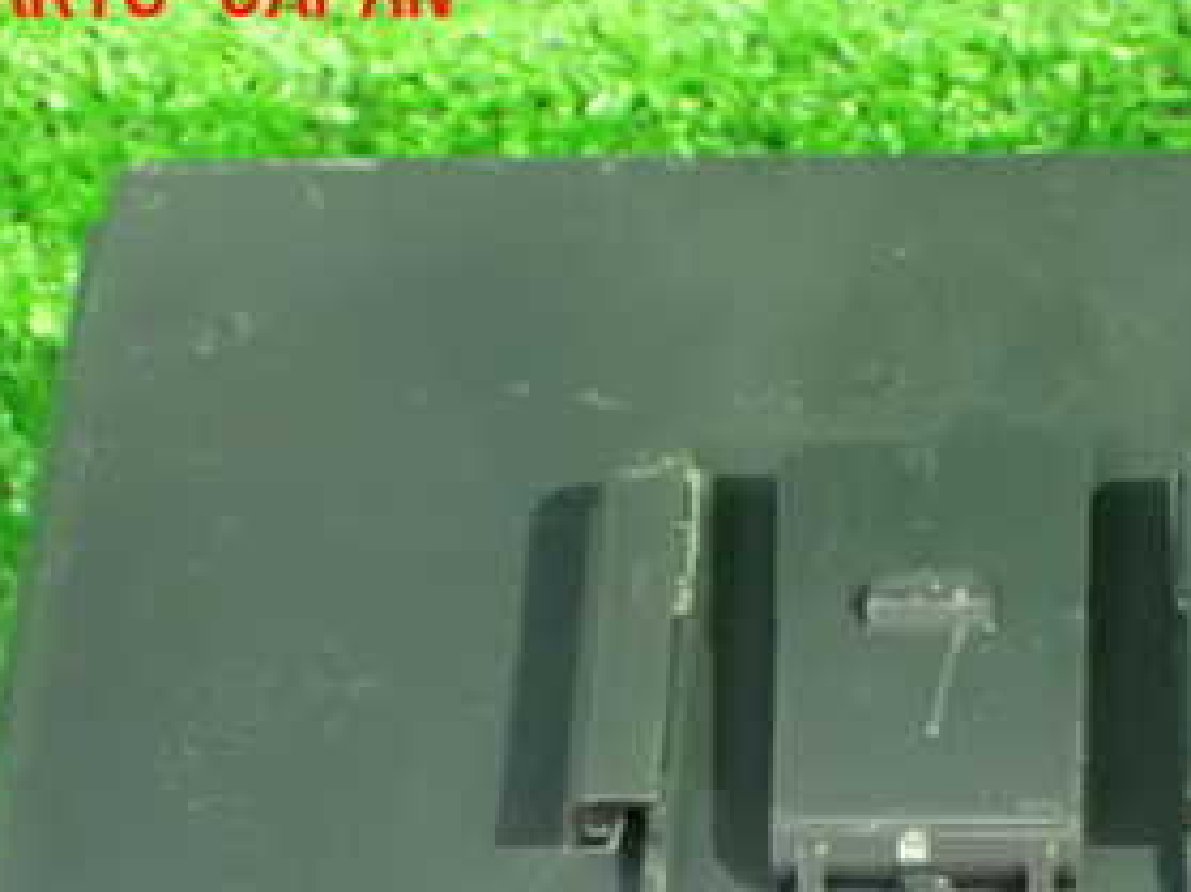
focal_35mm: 101
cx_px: 956
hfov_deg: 19.3
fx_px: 3474
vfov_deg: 14.4
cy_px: 896
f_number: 3.1
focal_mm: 8.4
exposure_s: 1/15
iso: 1600
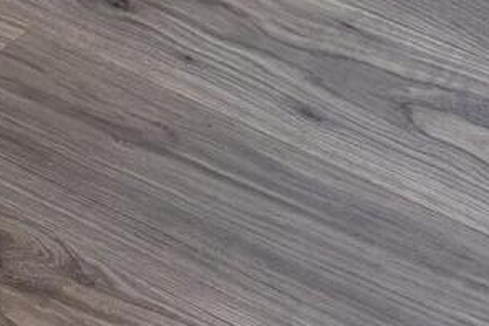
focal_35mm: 169
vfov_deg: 6.6
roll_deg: -0.3
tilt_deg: -10.8
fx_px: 2297
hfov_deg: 12.2
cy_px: -958
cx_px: 277
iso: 64
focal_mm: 6.76
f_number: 1.78
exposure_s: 1/153
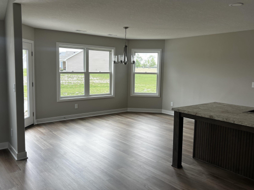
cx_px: 129
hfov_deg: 58.4
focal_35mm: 31
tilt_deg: -6.6
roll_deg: -0.9
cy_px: 91
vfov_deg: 45.4
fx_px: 227
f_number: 1.5
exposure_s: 1/237
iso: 40
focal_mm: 5.7
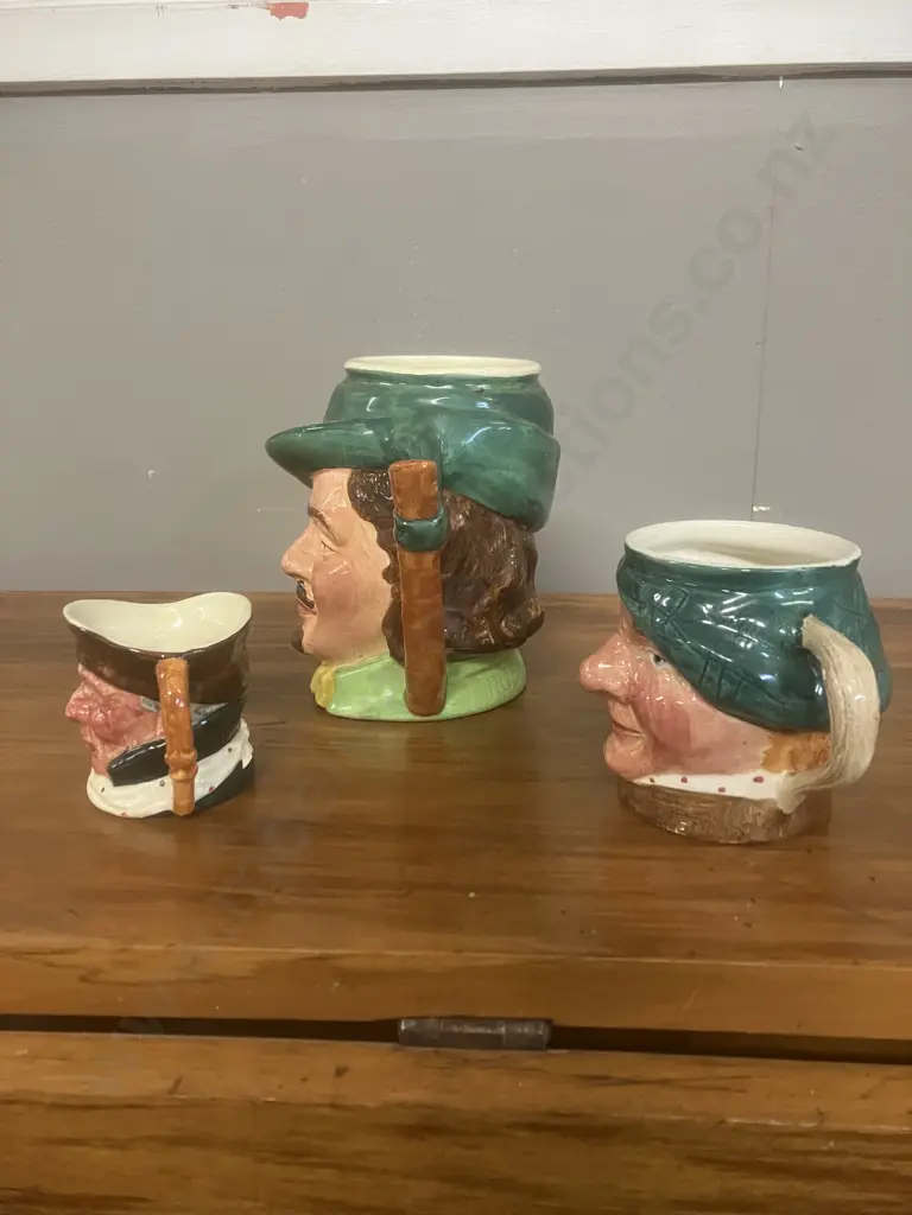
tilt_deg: -14.3
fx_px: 984
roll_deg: +1.4
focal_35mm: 28
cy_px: 608
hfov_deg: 49.7
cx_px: 456
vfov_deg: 63.4
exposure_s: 1/33
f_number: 1.8
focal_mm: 3.99
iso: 250
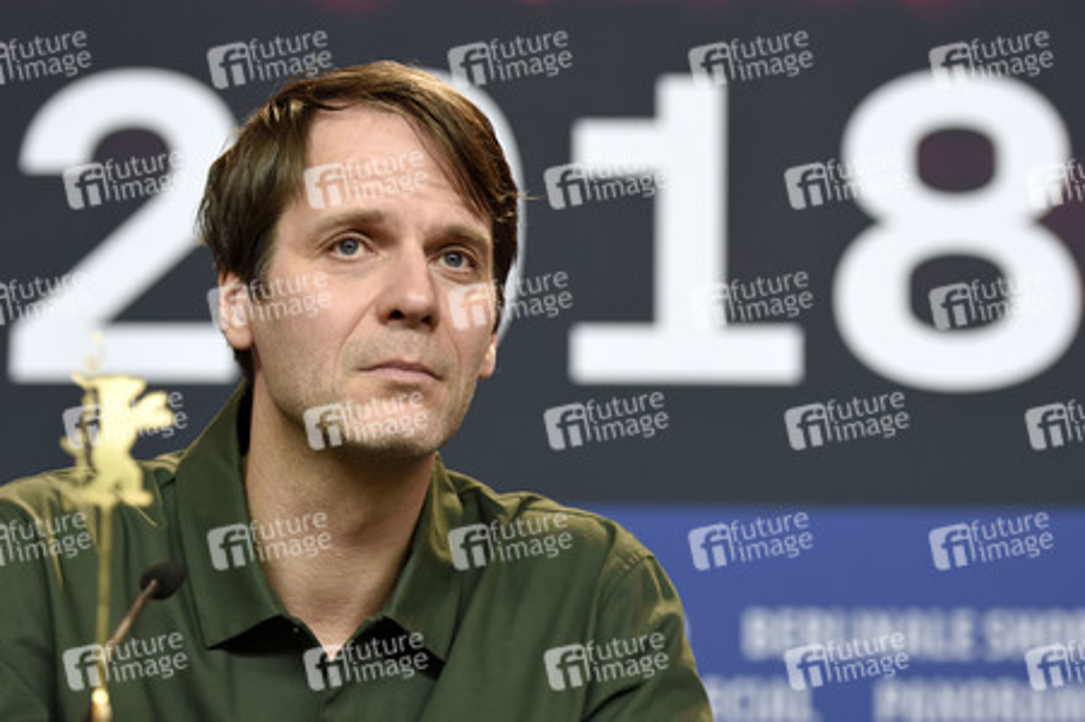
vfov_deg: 9.3
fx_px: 4427
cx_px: 542
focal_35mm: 147
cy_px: 361
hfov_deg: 14.0
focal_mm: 98
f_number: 3.2
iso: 640
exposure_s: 1/320
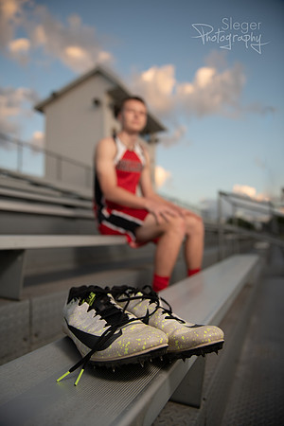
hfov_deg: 53.1
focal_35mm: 24
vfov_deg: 73.7
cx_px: 142
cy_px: 213
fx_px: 284
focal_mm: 24
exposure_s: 1/400
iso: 100
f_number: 2.8
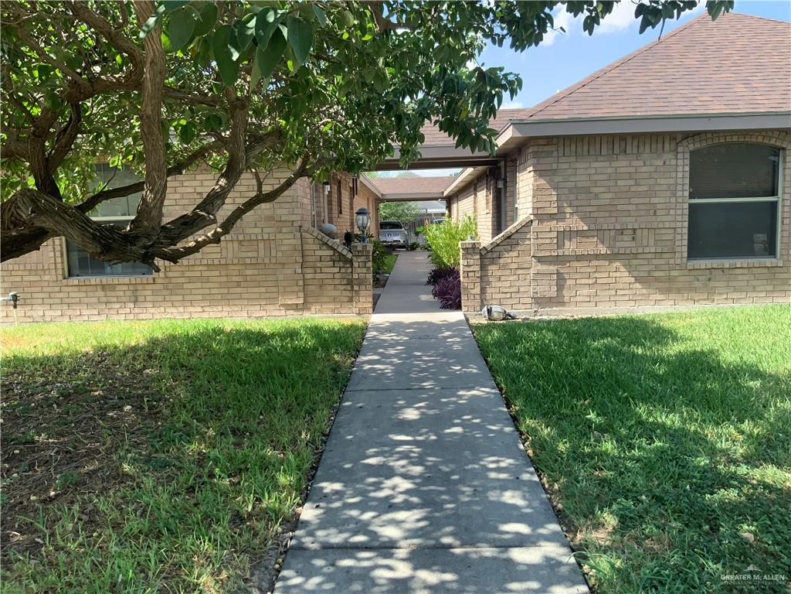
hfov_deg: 61.7
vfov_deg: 48.2
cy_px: 297
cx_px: 396
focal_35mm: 29
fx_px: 663
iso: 16
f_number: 1.8
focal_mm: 3
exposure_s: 1/394
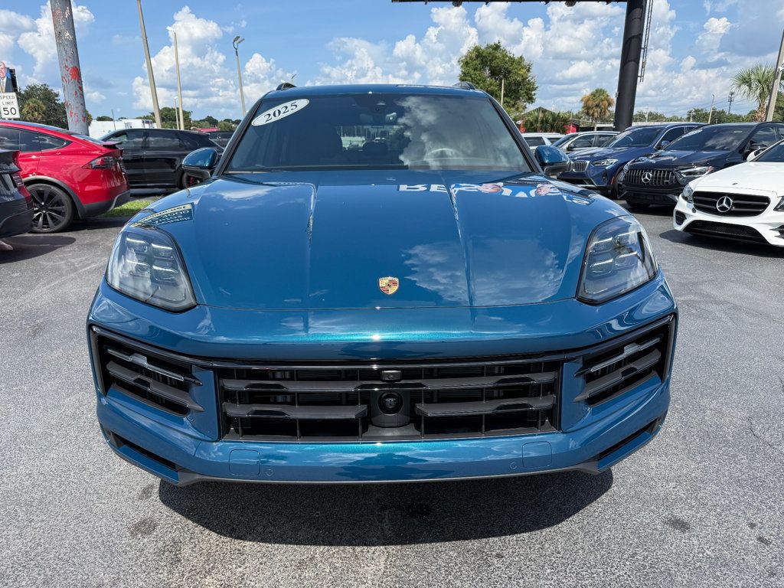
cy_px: 294
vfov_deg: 56.8
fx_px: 544
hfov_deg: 71.6
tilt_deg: -15.6
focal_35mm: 24
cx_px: 392
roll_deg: -0.5
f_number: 1.78
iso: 80
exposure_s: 1/2907
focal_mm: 6.76
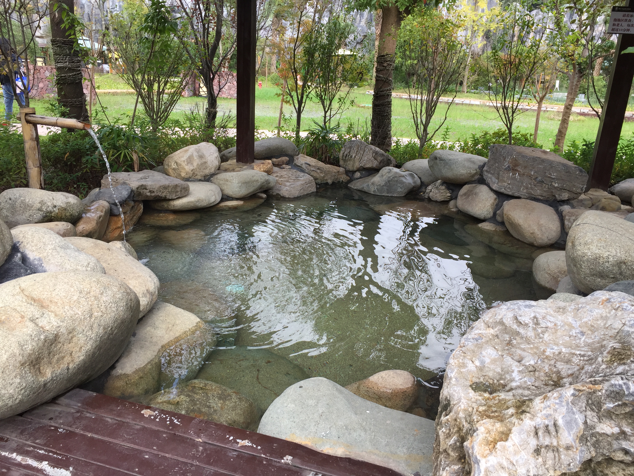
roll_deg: -4.8
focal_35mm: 29
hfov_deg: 61.7
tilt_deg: -18.1
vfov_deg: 48.2
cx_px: 317
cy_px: 238
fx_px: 531
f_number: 2.2
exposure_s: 1/350
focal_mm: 4.15
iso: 32
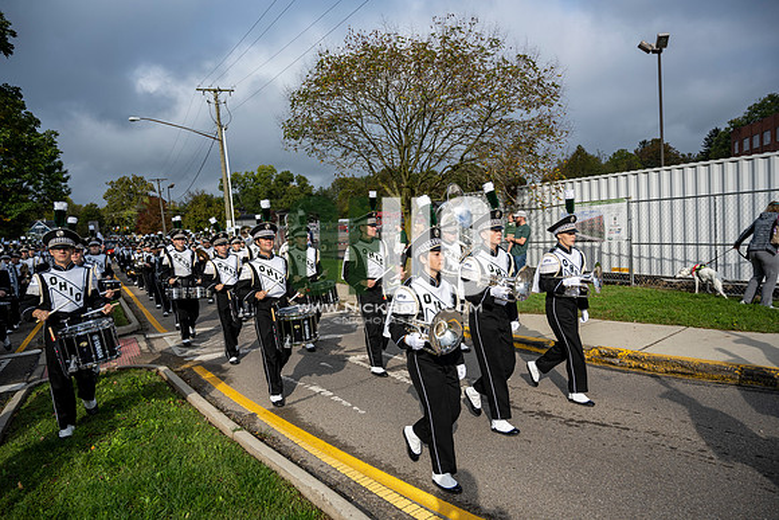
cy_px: 260
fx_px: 552
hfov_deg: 70.4
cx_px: 390
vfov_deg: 50.4
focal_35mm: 26
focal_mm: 25.5
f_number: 4
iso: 125
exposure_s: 1/1600
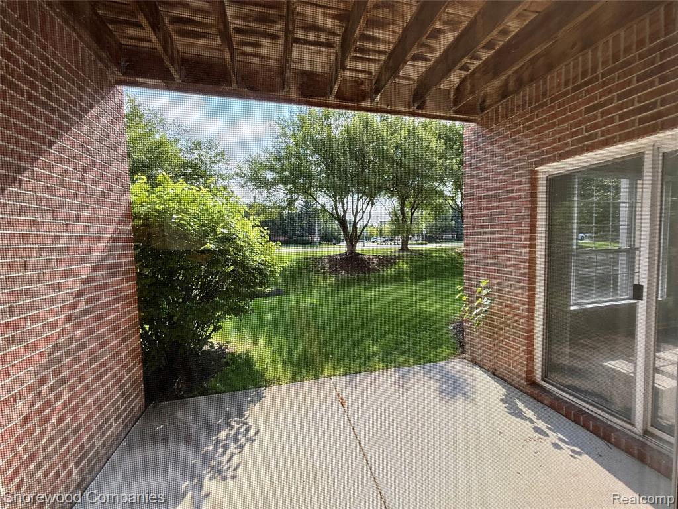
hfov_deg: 102.1
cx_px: 339
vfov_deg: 85.7
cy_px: 254
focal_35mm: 14
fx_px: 274
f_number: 2.2
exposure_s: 1/383
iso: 64
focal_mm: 2.22
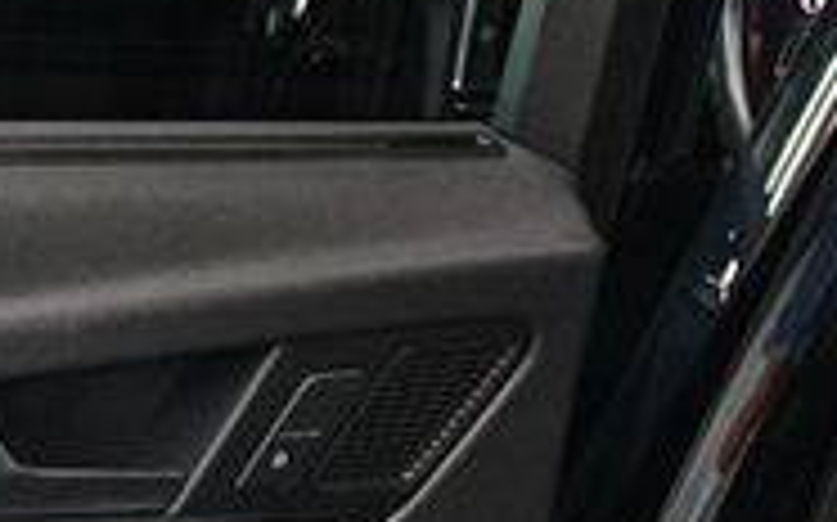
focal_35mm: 105
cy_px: 891
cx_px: -315
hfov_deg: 18.2
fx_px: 2394
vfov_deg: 11.7
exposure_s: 1/60
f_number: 3.5
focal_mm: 20
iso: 3200
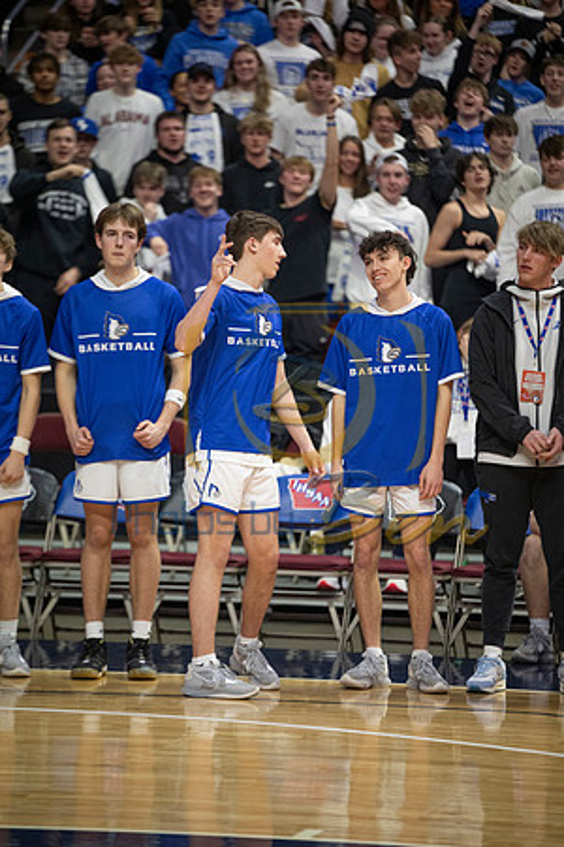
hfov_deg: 6.9
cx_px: 282
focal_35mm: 200
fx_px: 4700
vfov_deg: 10.3
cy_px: 424
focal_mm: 200
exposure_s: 1/640
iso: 2500
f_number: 2.8
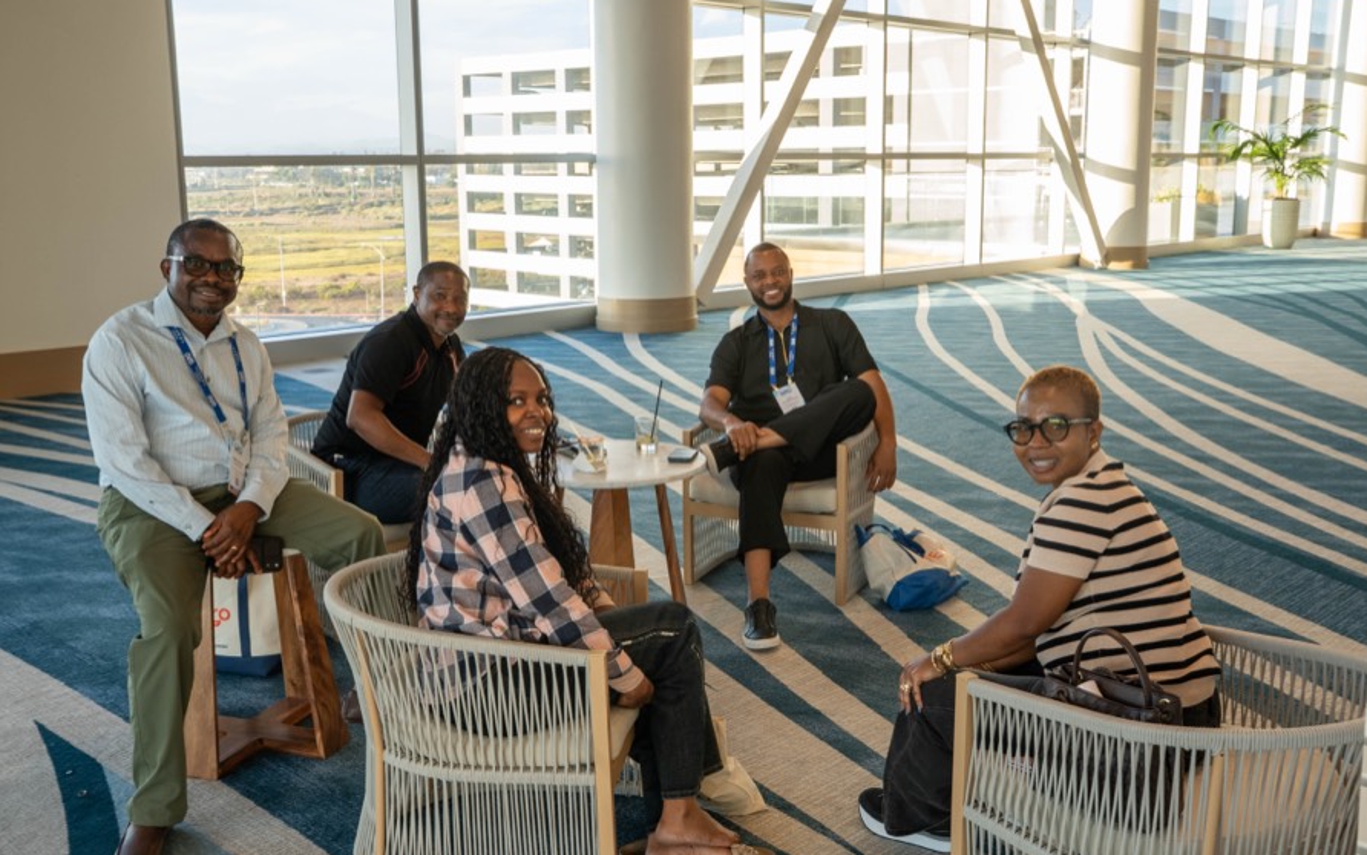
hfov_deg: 54.0
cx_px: 688
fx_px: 1342
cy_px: 424
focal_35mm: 36
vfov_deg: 35.4
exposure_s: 1/40
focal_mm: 35
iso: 400
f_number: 10
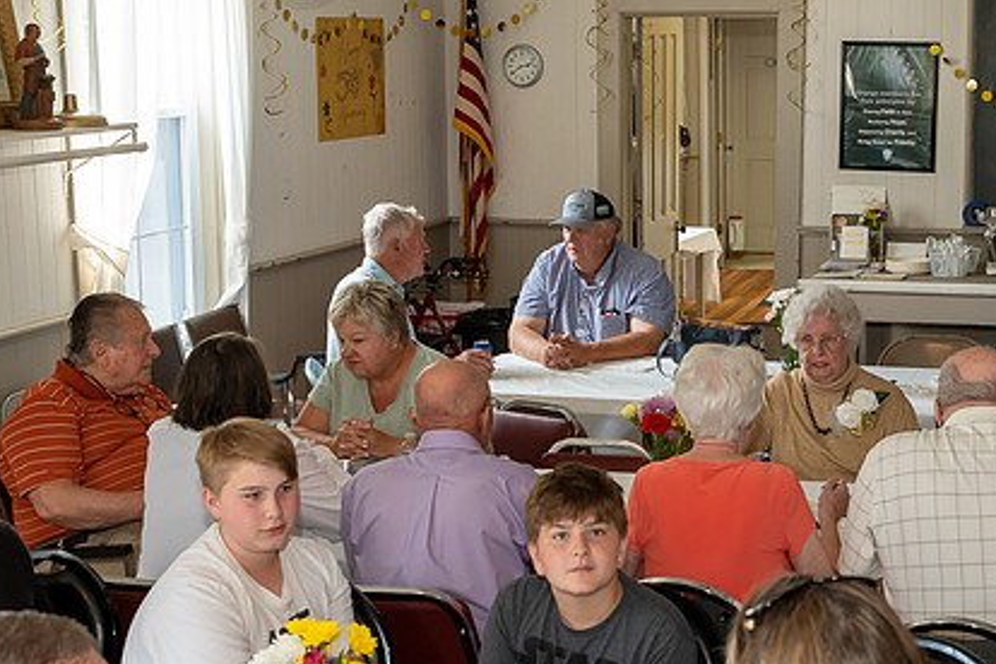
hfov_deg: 33.5
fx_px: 1632
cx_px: 691
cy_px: 354
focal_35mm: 59
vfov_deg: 23.0
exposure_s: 1/125
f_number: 4
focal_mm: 24
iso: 1000
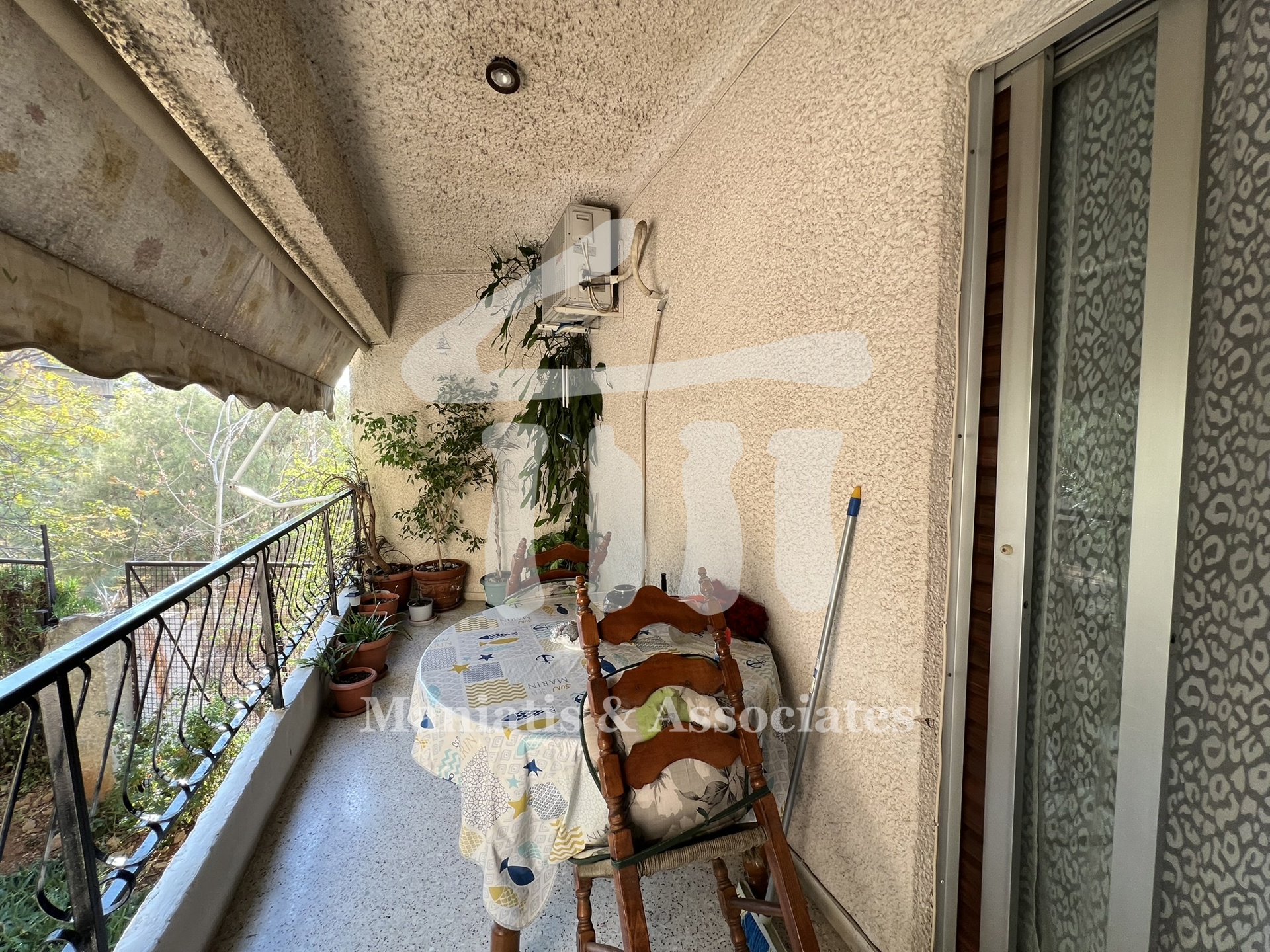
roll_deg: +0.1
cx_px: 635
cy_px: 476
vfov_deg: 89.9
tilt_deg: -4.2
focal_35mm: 13
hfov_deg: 106.2
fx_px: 477
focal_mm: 1.57
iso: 50
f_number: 1.8
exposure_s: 1/99
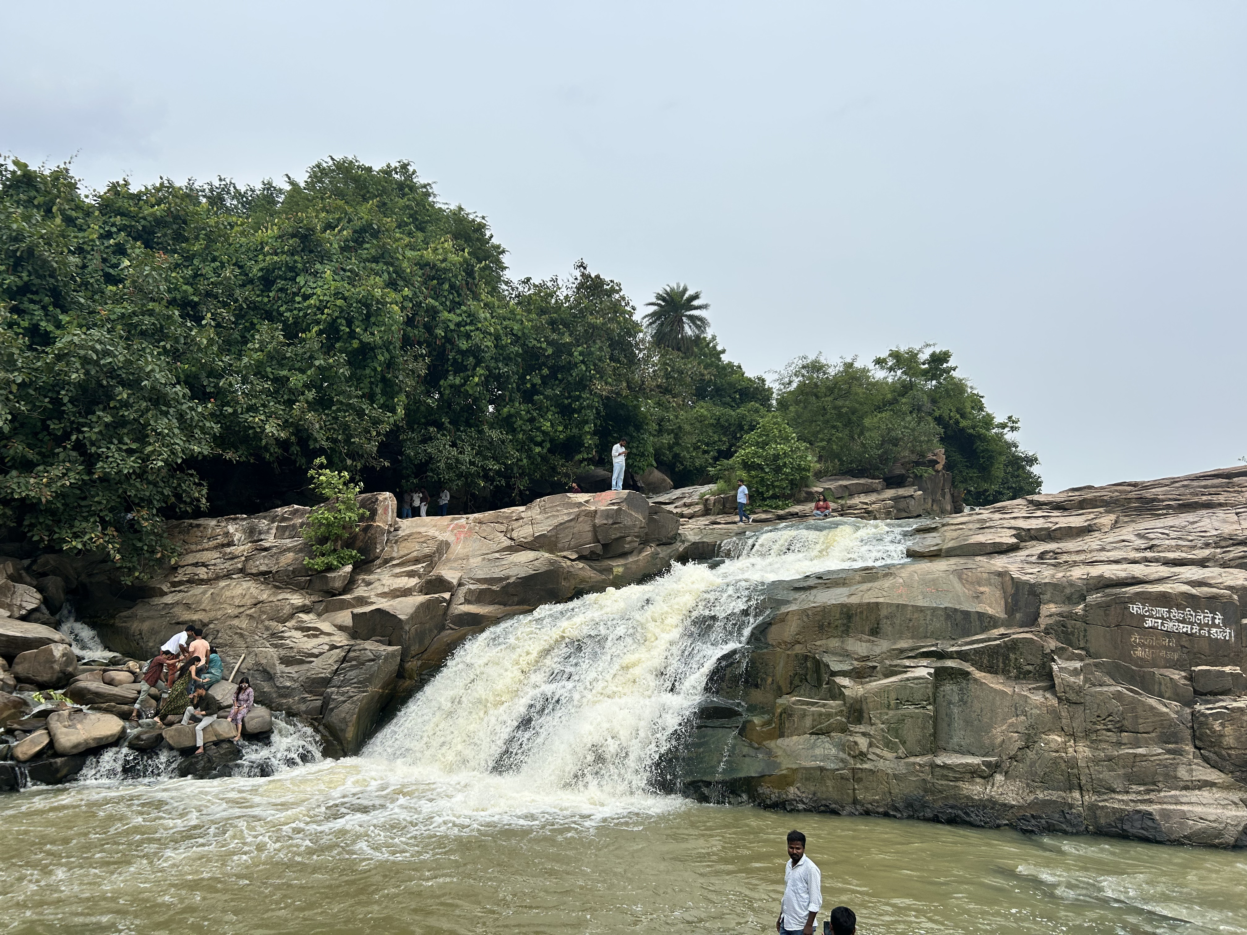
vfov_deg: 53.1
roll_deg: -2.1
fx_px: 937
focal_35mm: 26
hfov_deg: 67.3
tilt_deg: +7.6
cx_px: 624
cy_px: 468
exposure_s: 1/4630
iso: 50
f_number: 1.5
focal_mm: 5.7
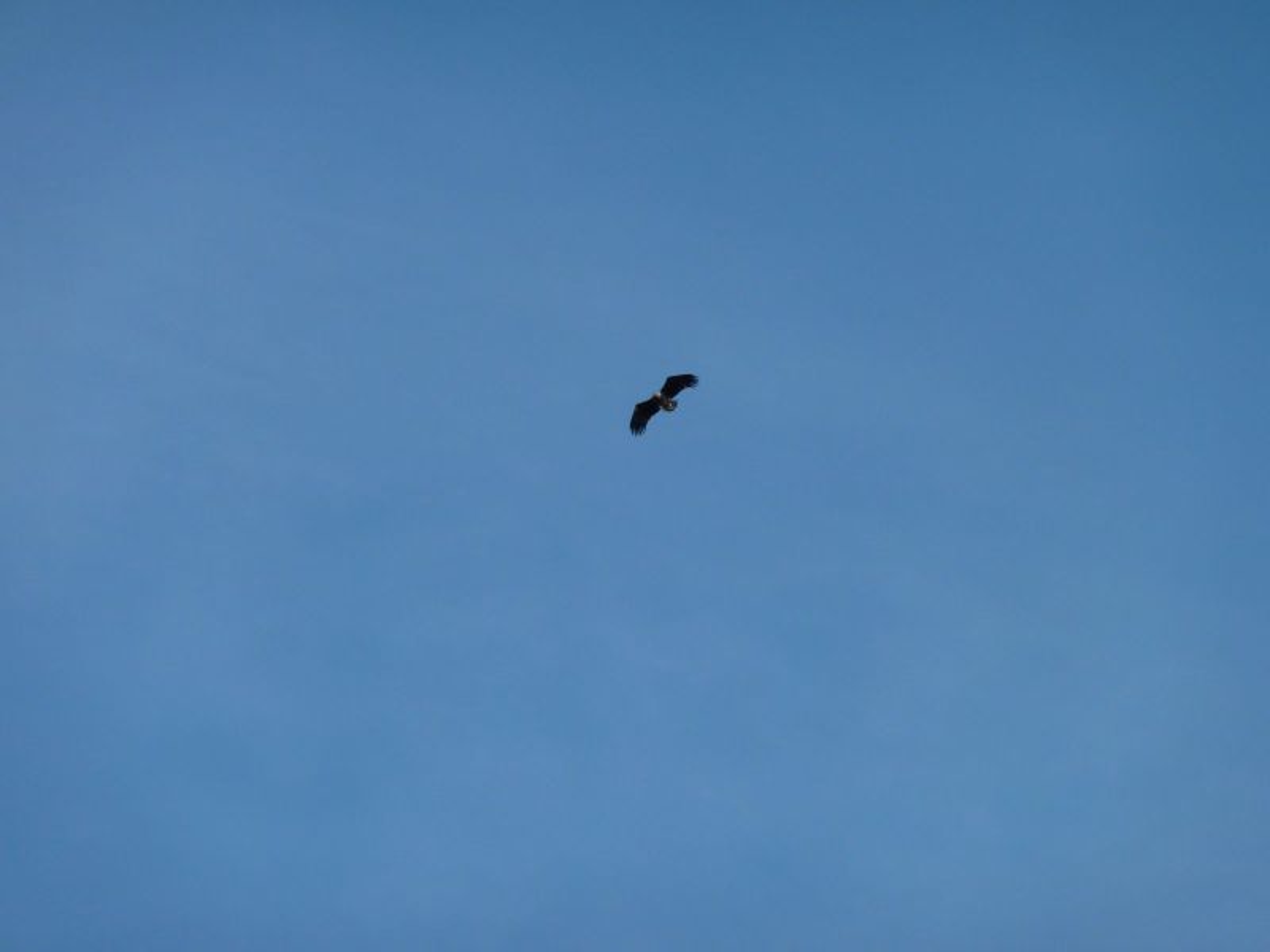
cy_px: 476
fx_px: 11006
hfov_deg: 6.6
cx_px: 635
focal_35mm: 300
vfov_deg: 5.0
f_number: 5.6
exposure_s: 1/640
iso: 80
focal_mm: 49.2
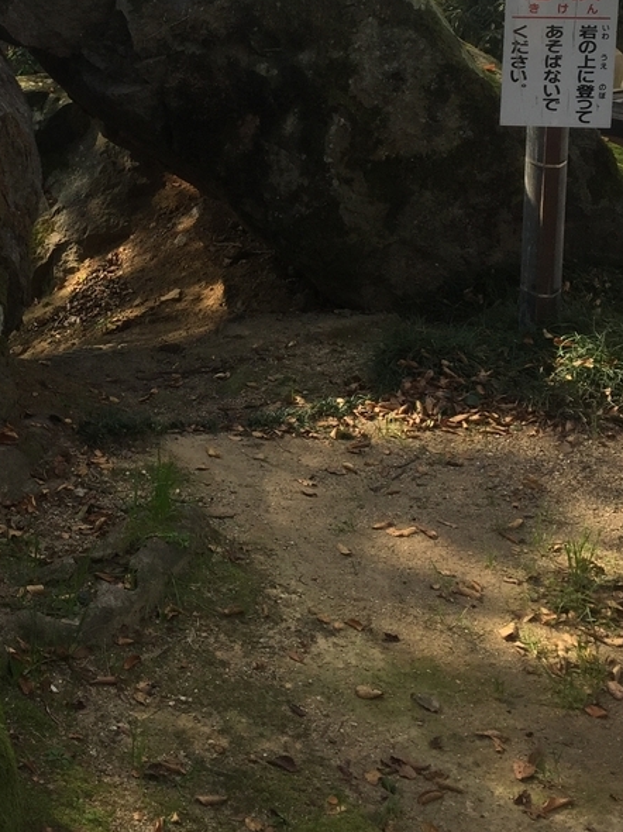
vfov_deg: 31.6
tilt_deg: -11.5
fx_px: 1417
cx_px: 63
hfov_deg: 24.1
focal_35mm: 59
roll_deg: +2.7
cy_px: 131
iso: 32
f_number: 2.2
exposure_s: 1/494
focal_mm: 4.15
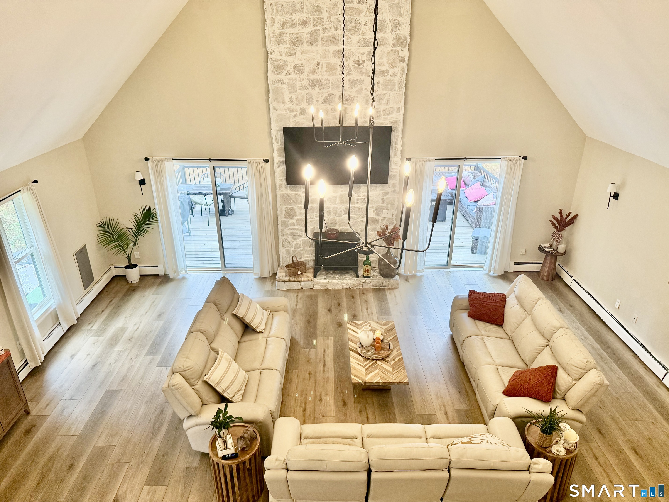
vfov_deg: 56.8
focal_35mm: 24
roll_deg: +0.0
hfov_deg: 71.6
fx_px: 464
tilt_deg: -24.6
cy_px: 251
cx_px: 334
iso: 200
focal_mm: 6.76
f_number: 1.78
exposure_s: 1/131
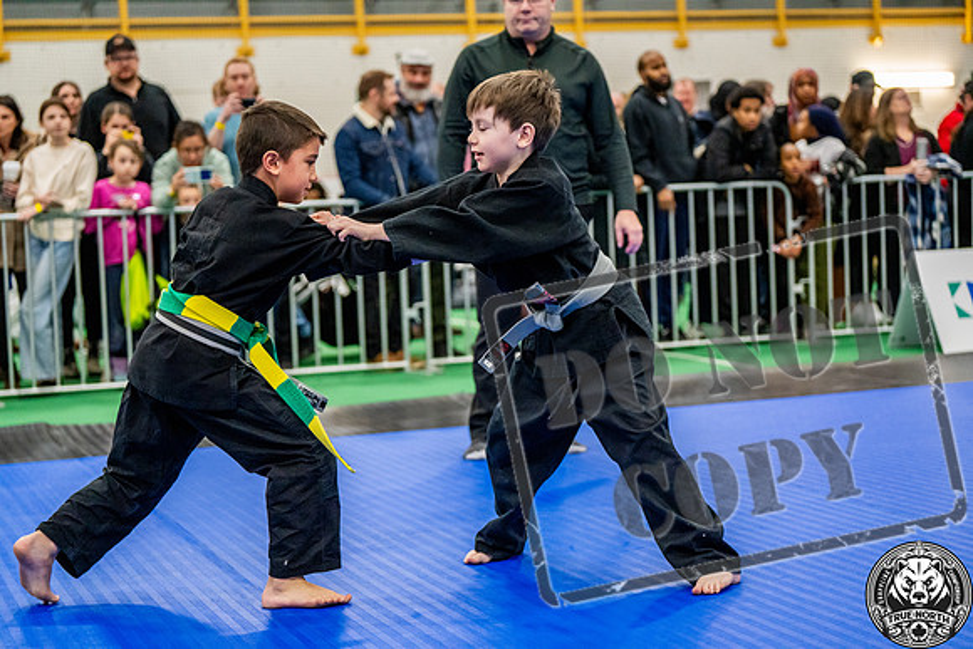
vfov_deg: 19.5
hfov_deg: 28.8
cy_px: 324
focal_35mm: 70
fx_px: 1892
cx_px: 486
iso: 5000
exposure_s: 1/500
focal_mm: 70
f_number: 2.8
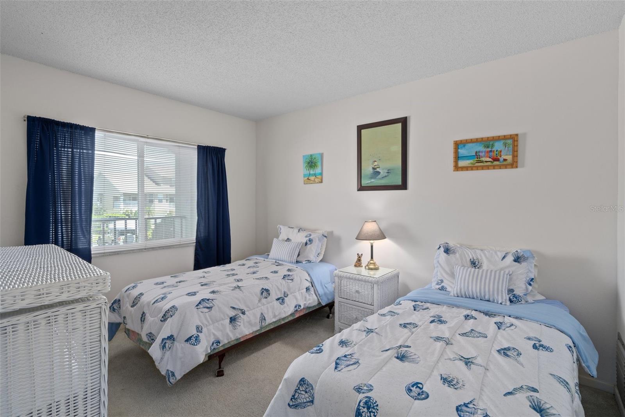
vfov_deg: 70.4
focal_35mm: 17
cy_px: 208
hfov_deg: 93.3
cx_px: 312
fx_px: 295
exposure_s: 1/4
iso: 320
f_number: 8
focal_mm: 17
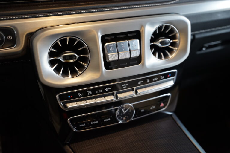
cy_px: 76
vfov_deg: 31.3
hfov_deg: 45.6
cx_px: 115
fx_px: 273
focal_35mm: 43
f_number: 2.8
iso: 1250
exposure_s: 1/80
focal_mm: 42.8
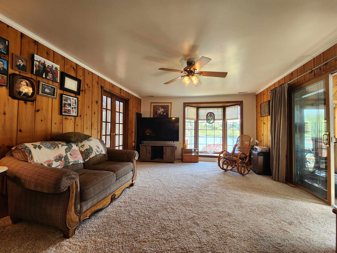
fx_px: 127
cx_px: 168
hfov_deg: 106.2
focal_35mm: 13
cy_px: 126
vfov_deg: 89.9
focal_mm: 2.2
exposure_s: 1/60
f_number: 2.2
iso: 100
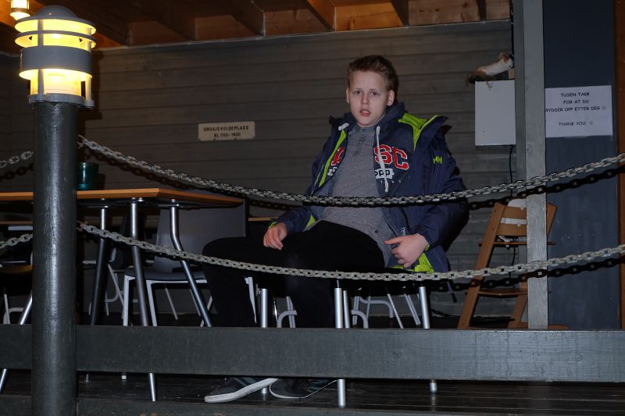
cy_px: 208
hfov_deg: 40.4
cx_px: 312
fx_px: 850
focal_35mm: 49
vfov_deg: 27.5
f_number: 5
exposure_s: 1/30
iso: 800
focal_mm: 32.5
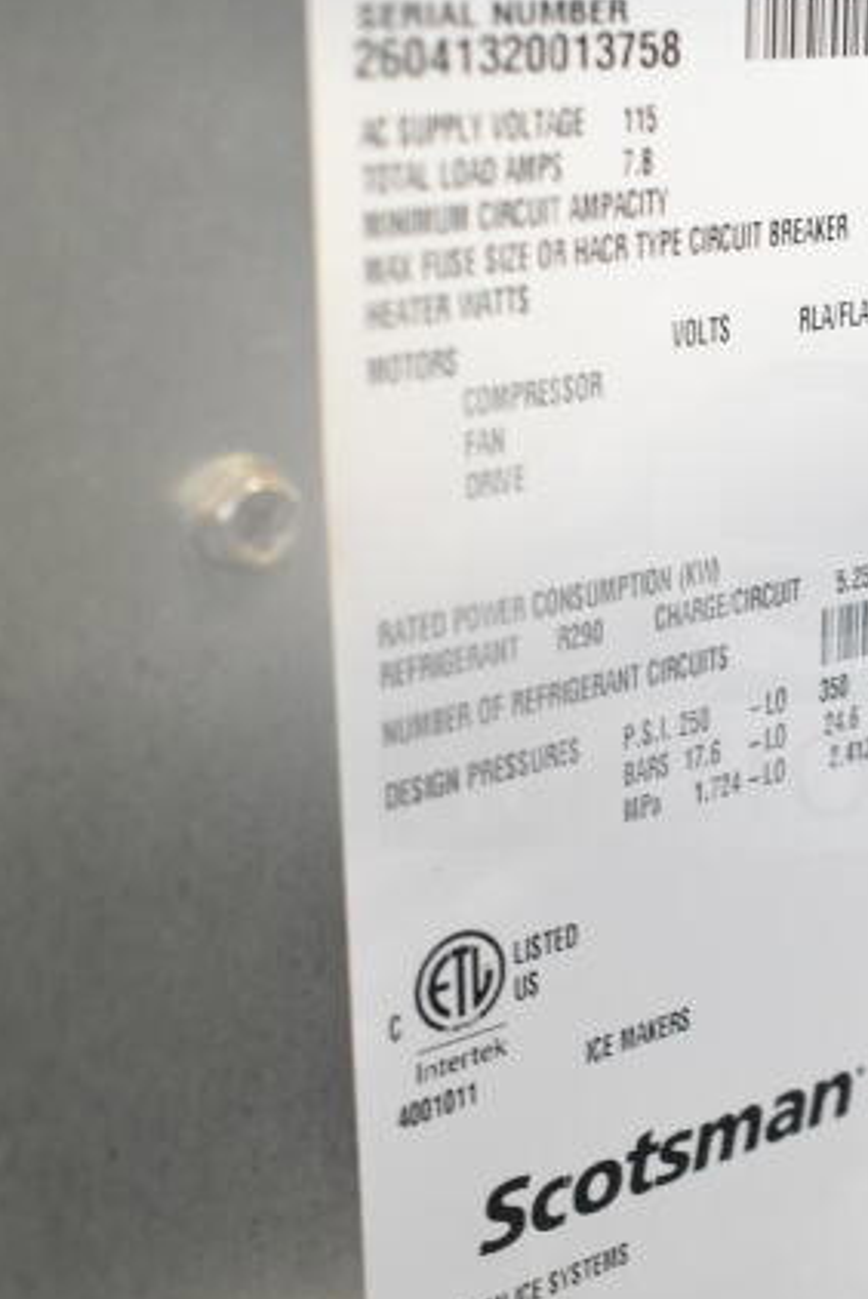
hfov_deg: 20.7
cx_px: 723
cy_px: 603
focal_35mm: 65
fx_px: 2347
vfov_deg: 30.9
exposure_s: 1/30
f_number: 3.8
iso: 1600
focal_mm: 20
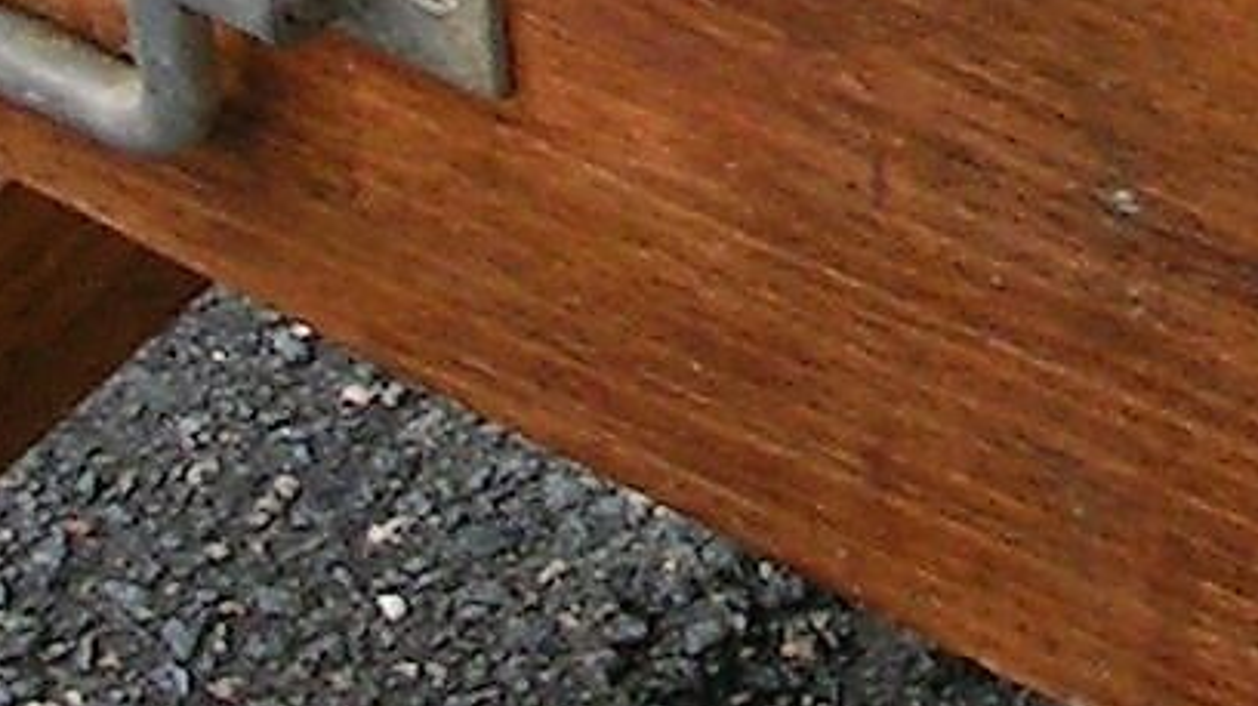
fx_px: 6935
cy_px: -527
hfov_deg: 10.3
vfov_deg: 5.7
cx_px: 916
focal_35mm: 208
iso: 50
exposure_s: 1/60
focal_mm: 5.8
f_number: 5.6
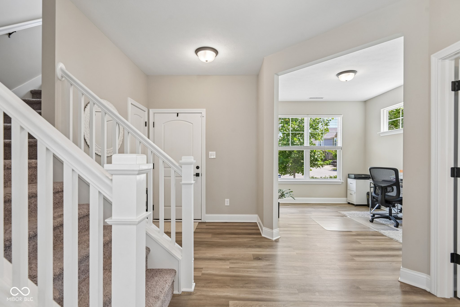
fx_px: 204
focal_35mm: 16
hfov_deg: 96.7
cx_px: 230
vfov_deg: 73.7
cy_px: 154
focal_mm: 16
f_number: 8
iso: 160
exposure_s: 1/15
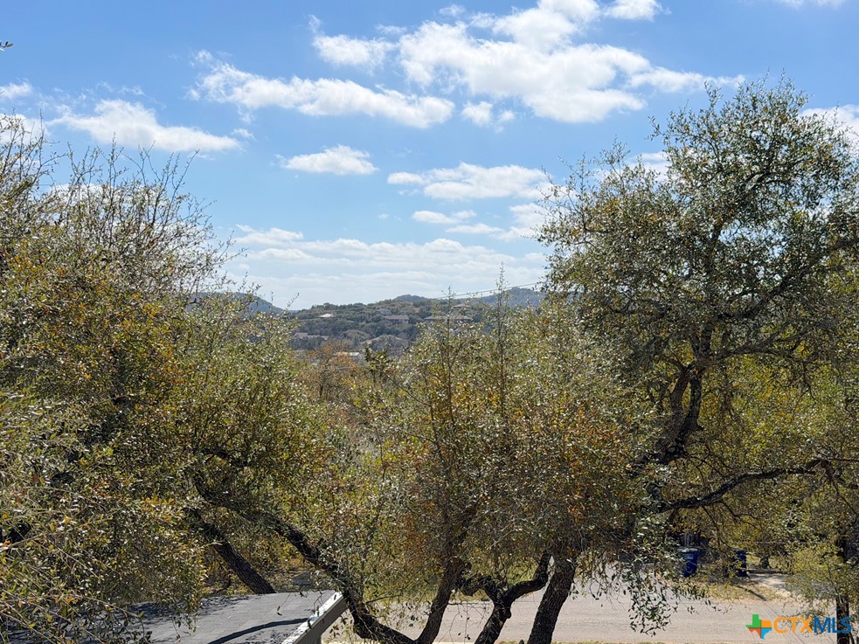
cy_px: 322
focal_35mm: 50
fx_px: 1241
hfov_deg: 38.2
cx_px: 426
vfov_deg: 29.1
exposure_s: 1/11364
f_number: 1.78
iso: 64
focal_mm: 6.76
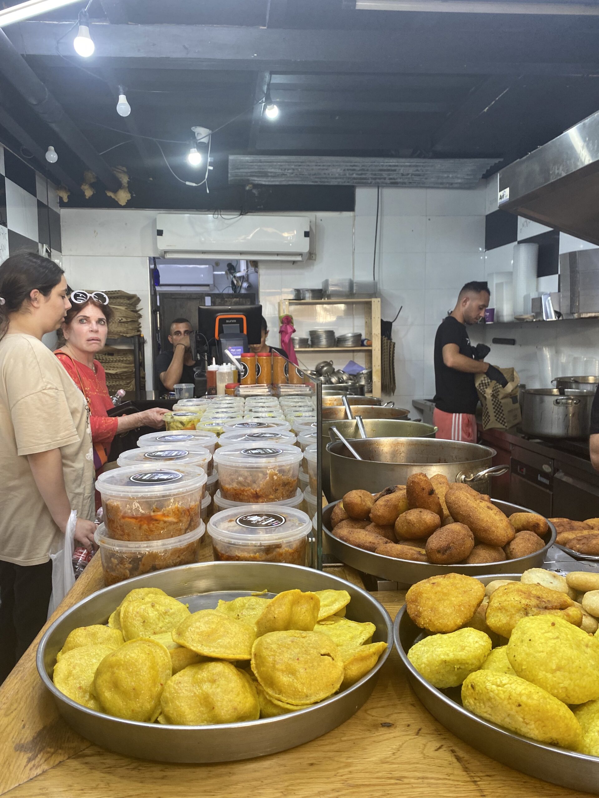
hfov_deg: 53.1
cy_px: 399
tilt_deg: -5.6
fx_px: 600
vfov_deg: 67.3
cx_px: 300
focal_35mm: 26
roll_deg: +1.4
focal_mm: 4.25
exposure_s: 1/100
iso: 125
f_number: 1.8
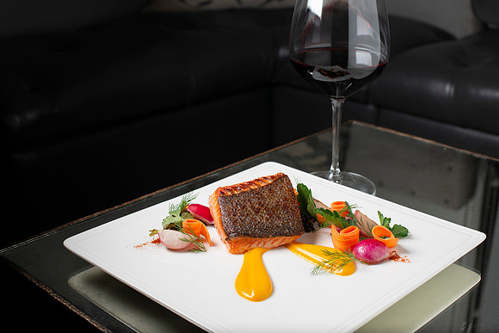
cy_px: 166
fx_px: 700
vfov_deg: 26.7
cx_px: 250
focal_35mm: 51
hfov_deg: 39.2
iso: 100
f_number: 6.3
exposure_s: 1/250
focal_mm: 50
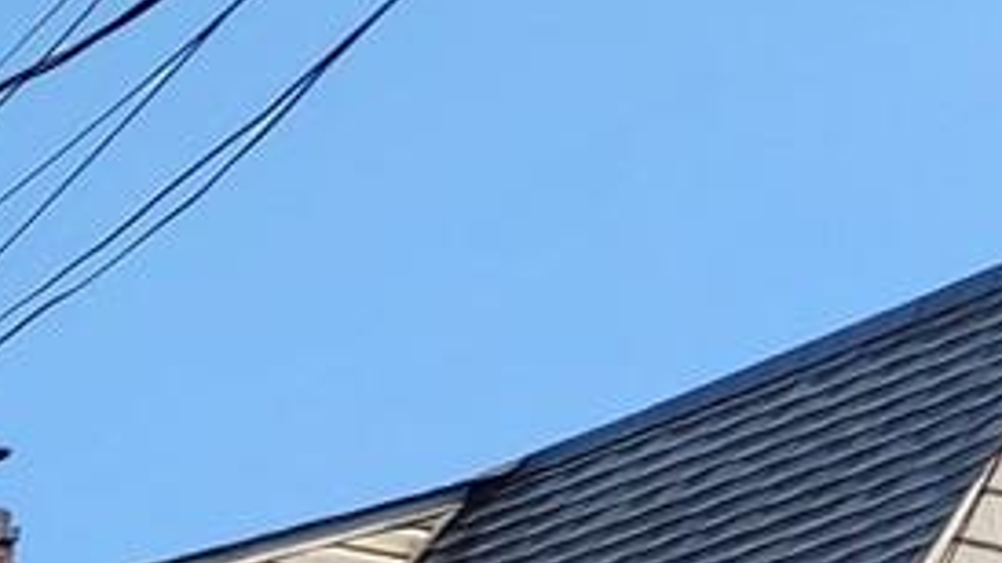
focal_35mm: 187
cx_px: -1547
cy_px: 1974
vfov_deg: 5.8
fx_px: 4967
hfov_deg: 9.9
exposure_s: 1/902
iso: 12
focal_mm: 6.4
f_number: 1.8
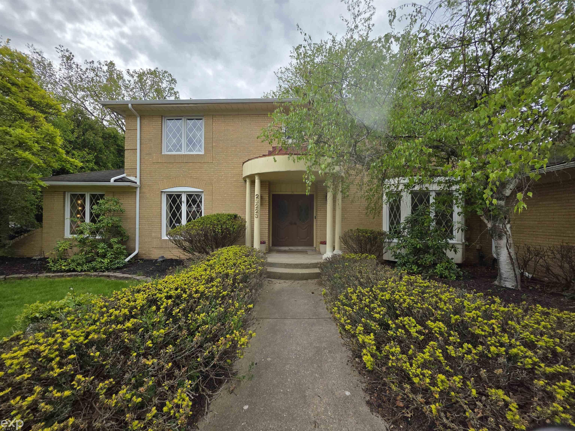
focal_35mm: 13
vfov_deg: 89.9
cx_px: 288
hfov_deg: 106.2
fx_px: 216
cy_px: 216
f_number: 1.9
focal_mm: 2.2
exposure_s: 1/1497
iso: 40
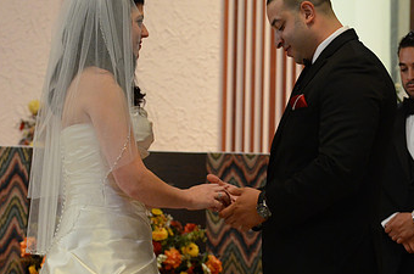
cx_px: 219
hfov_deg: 11.5
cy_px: 185
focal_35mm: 179
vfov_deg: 7.6
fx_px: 2054
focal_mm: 70
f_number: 5
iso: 2000
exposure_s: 1/60
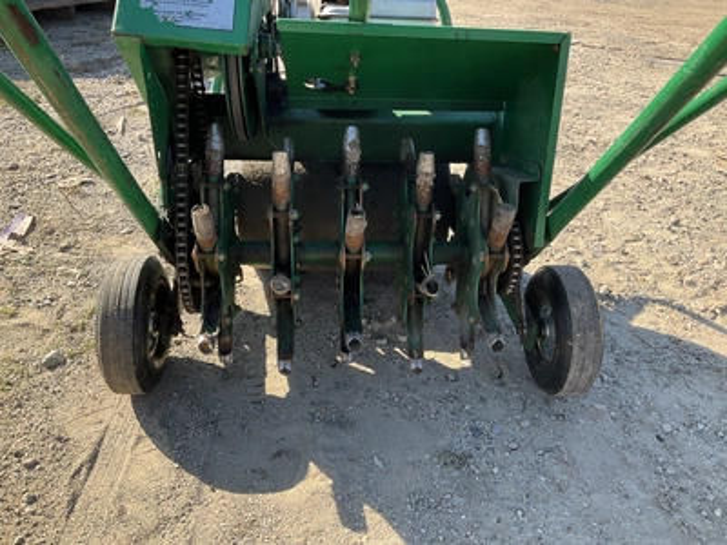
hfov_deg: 61.7
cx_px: 364
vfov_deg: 48.2
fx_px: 609
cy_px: 272
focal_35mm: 29
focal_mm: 3
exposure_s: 1/486
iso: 25
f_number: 1.8
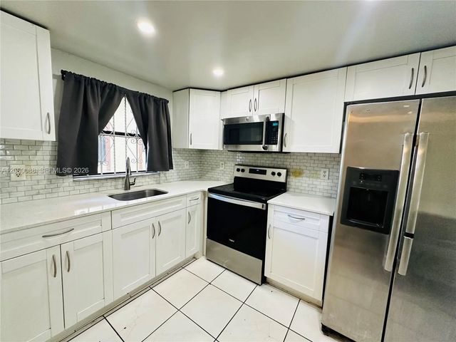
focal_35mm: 14
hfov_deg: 102.1
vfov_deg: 85.7
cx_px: 228
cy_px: 171
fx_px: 184
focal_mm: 2.22
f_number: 2.2
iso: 250
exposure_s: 1/120
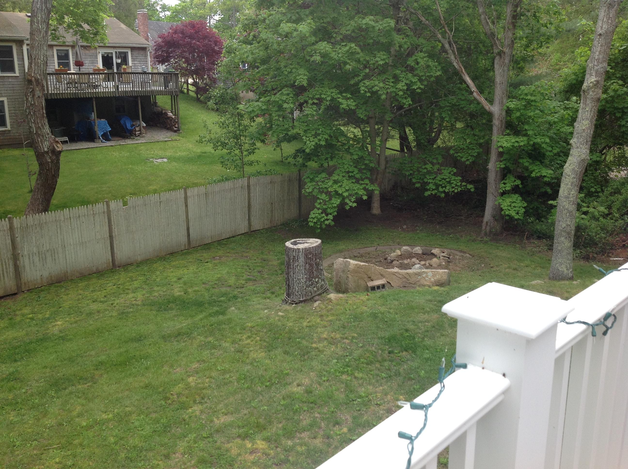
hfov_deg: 52.7
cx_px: 314
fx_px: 634
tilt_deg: -15.2
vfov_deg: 40.6
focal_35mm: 35
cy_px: 234
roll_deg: +1.0
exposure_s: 1/512
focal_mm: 4.28
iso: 50
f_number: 2.4
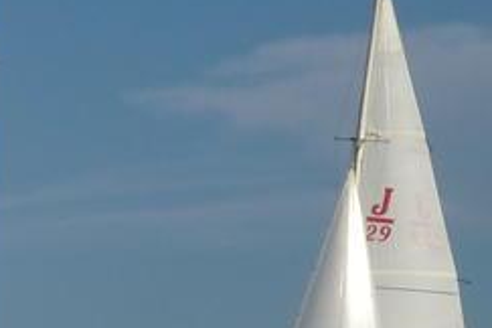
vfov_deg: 3.8
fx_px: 4920
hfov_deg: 5.7
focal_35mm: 360
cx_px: -249
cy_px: 443
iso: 100
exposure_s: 1/1300
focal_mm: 14.8
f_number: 4.8
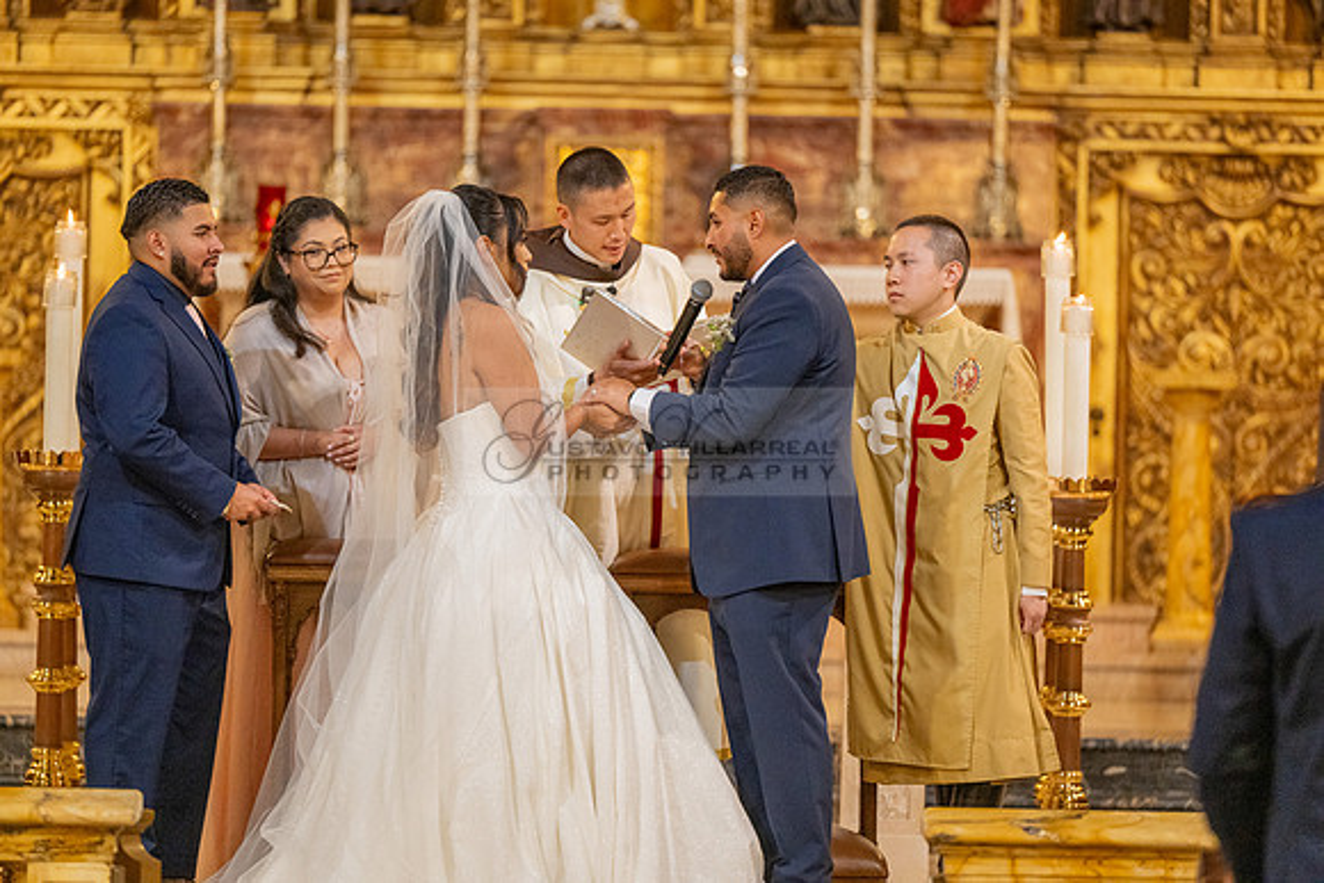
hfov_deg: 10.3
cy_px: 442
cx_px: 662
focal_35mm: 200
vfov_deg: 6.9
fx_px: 7357
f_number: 2.8
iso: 2000
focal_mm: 200
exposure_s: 1/200
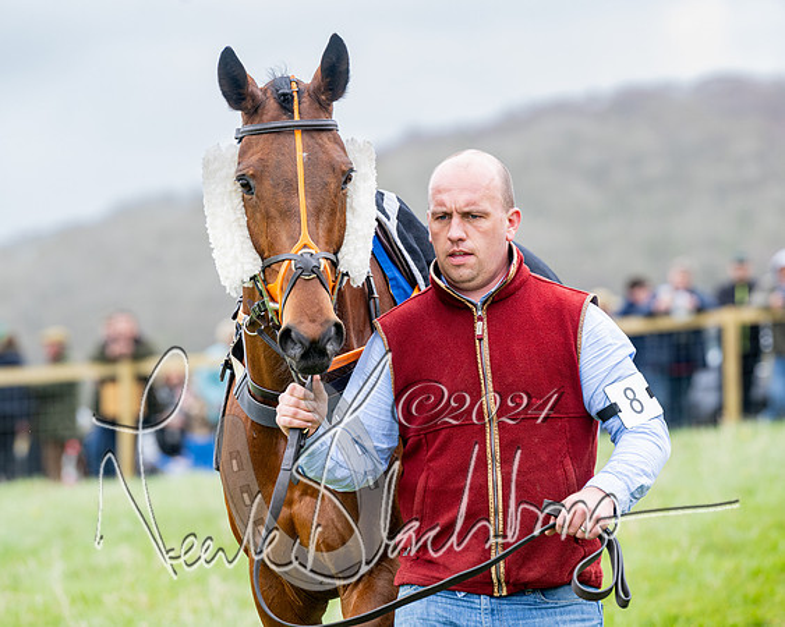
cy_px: 296
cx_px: 410
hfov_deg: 8.1
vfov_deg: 6.5
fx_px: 5545
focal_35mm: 239
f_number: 5
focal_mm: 200
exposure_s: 1/500
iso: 400
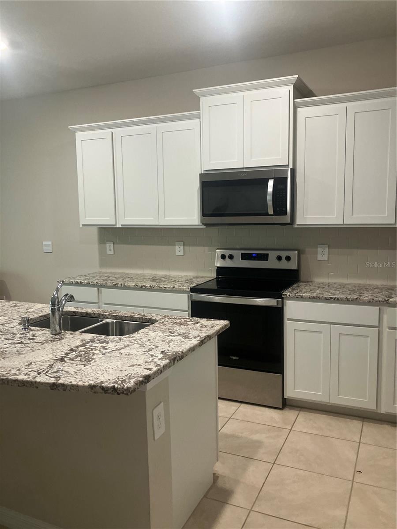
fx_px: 428
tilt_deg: -6.2
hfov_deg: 49.7
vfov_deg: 63.4
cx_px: 198
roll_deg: +2.9
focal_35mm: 28
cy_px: 264
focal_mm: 3.99
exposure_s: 1/60
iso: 160
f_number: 1.8
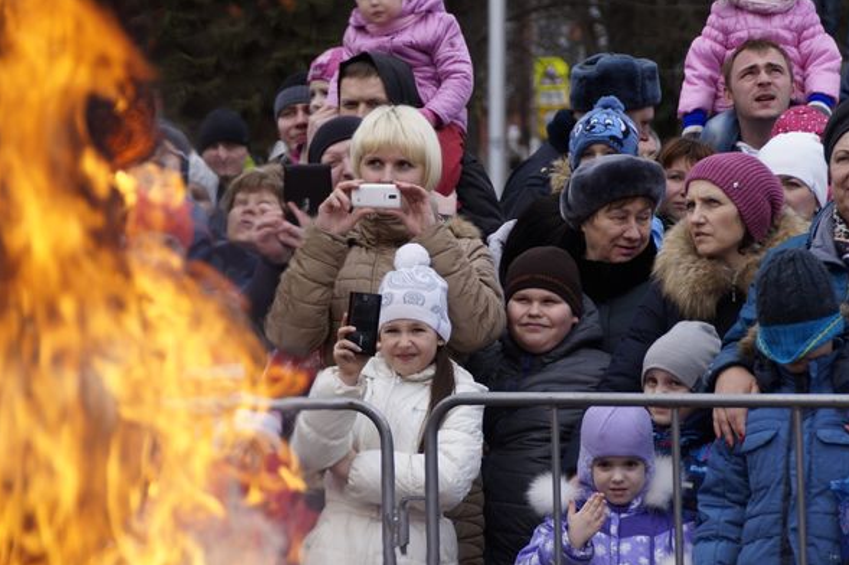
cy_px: 261
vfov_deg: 6.4
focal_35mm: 214
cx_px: 445
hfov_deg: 9.6
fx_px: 5044
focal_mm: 120
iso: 125
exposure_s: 1/200
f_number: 5.6
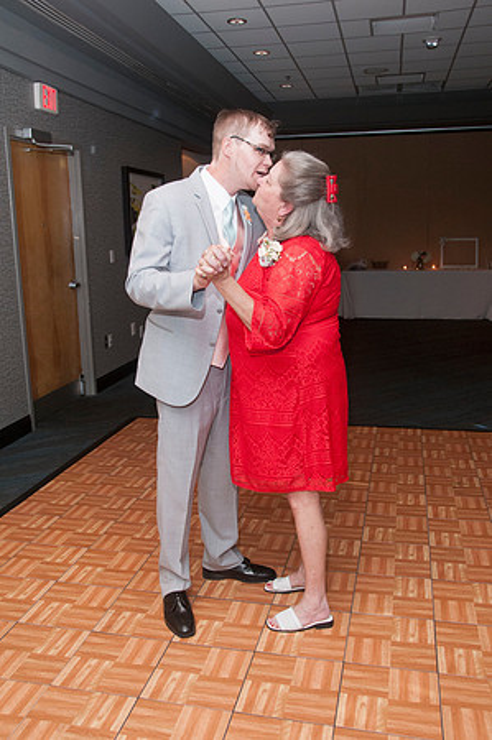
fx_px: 678
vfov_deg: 57.3
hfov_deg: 39.9
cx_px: 246
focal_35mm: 33
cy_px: 370
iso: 800
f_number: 5.6
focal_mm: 22
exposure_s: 1/60
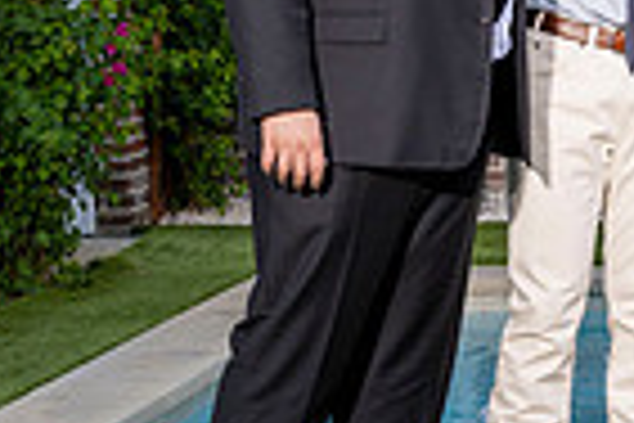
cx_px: 1286
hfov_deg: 10.4
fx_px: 3205
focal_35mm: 182
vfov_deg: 7.5
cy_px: 53
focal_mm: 42
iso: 400
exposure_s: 1/100
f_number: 8
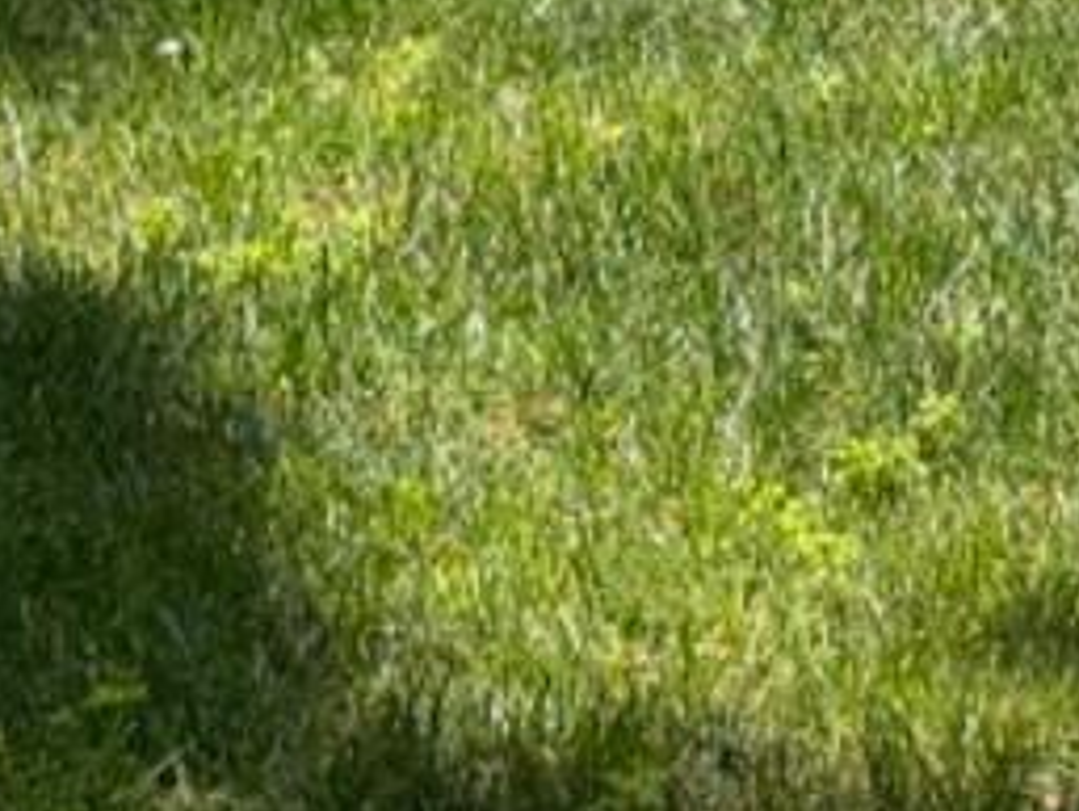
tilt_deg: -1.7
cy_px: -1492
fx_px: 5956
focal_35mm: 191
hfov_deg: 10.3
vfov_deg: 7.1
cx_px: 756
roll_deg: +0.8
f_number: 1.78
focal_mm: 6.76
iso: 80
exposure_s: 1/2299
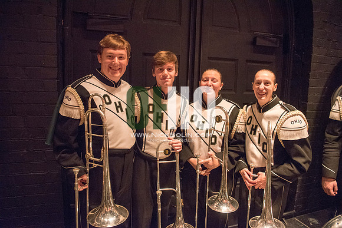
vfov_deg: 53.2
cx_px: 171
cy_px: 114
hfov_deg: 73.7
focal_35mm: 24
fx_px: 228
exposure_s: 1/60
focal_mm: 24
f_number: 3.5
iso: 4000
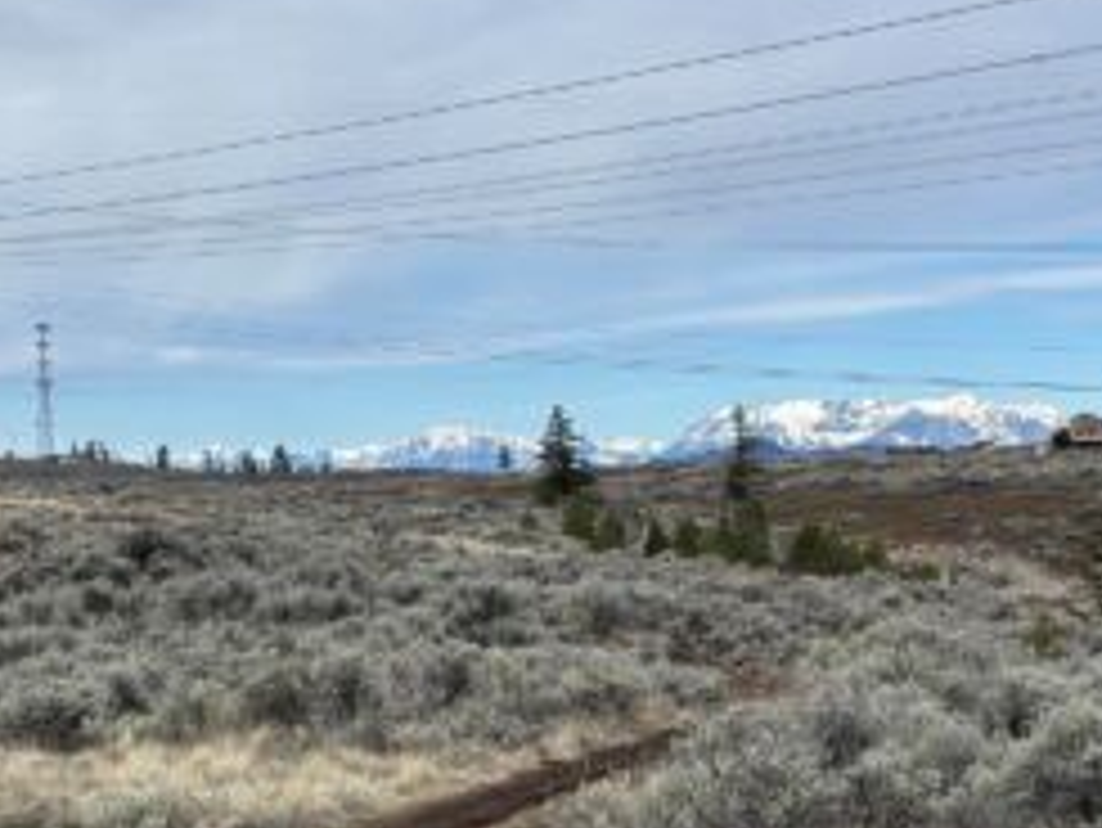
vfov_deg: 17.3
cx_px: 310
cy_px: 536
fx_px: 2707
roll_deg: +0.1
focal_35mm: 85
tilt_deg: -1.3
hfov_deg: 22.8
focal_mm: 5.96
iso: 40
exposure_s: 1/2778
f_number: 1.6
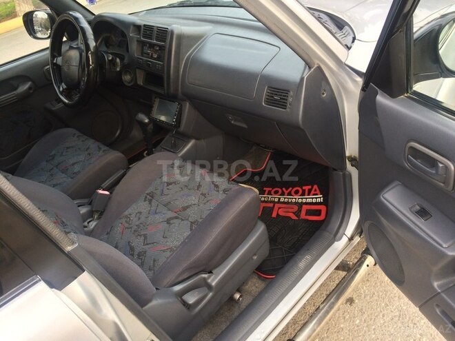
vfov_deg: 48.2
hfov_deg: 61.7
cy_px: 170
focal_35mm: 29
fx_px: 381
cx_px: 228
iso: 50
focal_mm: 4.15
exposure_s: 1/100
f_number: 2.2
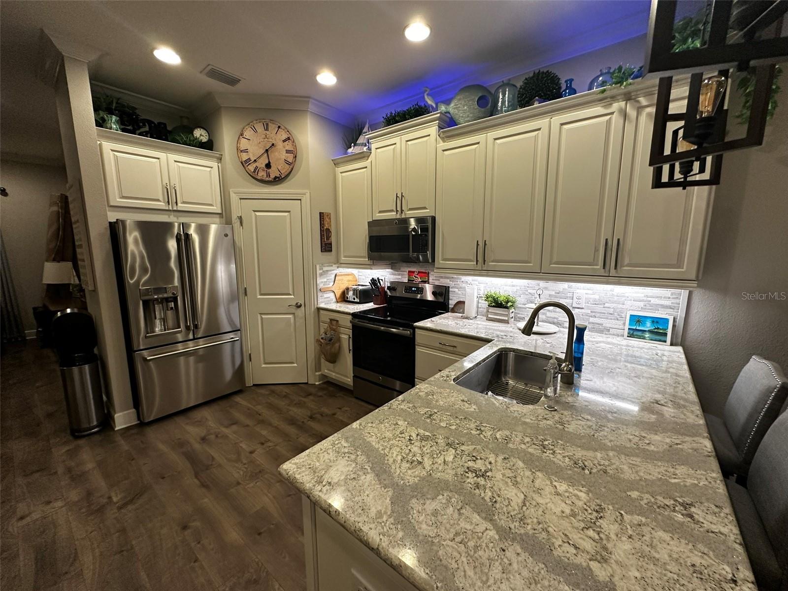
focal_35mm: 14
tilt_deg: -9.3
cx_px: 394
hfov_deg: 102.1
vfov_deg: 85.7
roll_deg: -0.5
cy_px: 296
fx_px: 319
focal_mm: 2.22
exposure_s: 1/60
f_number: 2.2
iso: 200
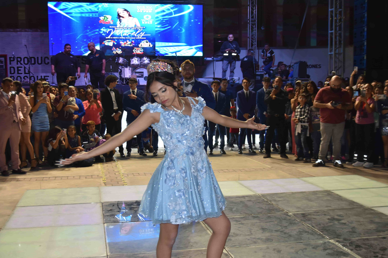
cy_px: 129
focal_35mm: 45
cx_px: 194
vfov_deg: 29.9
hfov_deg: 43.6
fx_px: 485
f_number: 4.2
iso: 800
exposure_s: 1/160
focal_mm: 30
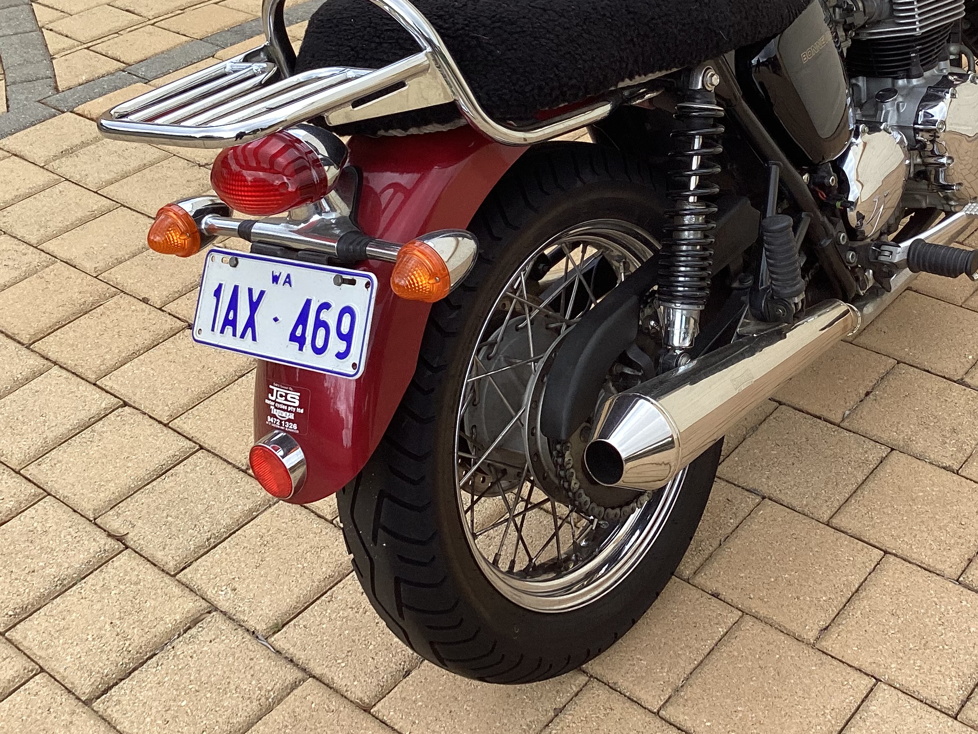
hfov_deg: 37.8
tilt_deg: -23.3
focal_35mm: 50
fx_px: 1413
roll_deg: -1.0
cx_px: 654
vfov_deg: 28.5
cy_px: 157
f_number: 2.4
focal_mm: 3.3
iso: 25
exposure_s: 1/394
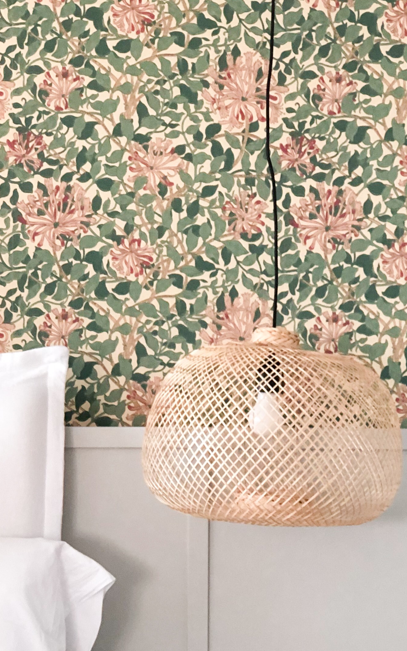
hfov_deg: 11.5
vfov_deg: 18.1
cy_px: 552
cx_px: 235
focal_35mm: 114
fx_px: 2023
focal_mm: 6.6
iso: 125
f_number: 2.8
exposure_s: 1/30
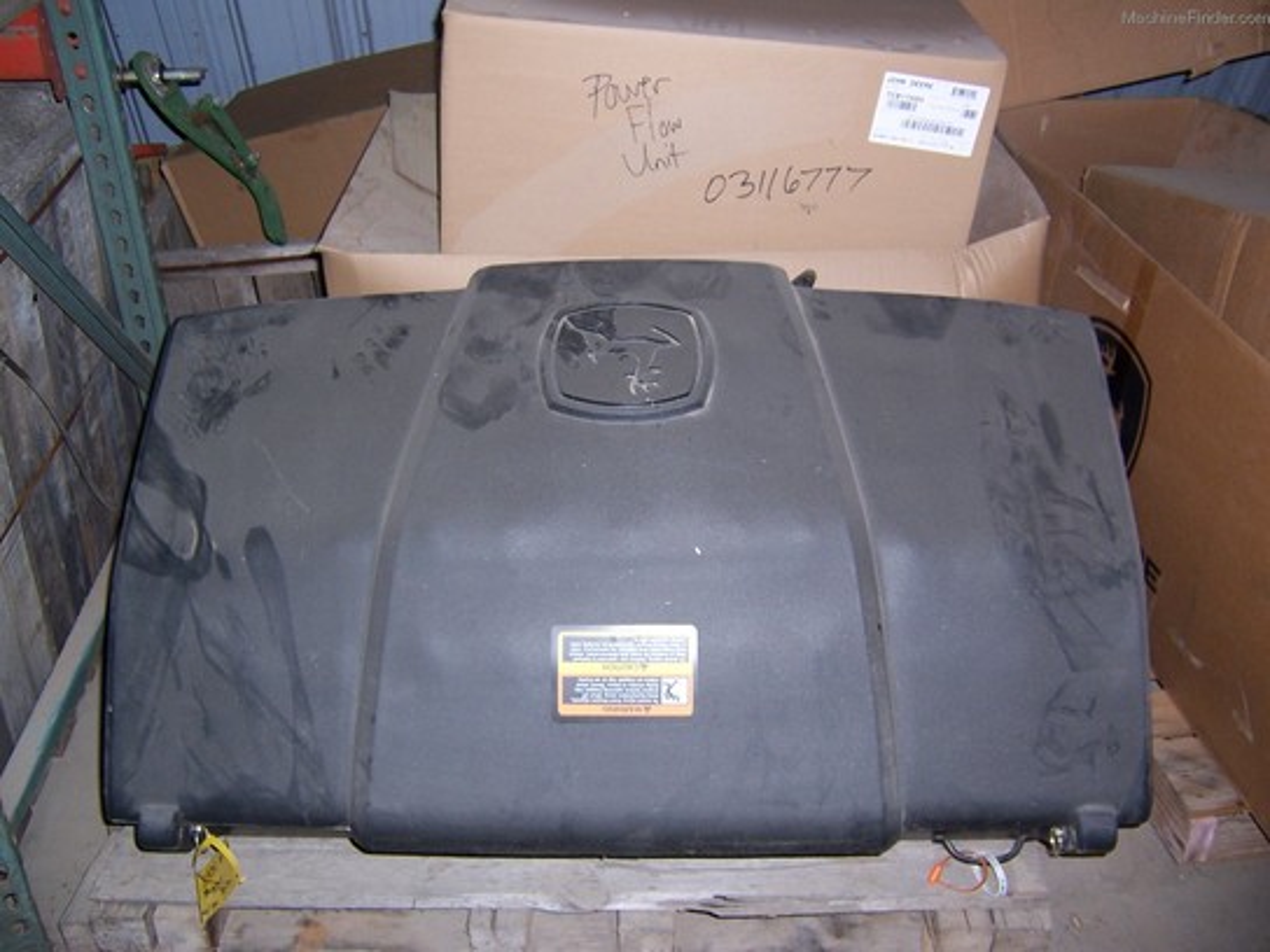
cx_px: 635
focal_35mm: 33
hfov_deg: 55.4
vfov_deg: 42.9
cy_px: 476
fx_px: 1211
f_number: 2.8
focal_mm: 5.5
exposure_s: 1/60
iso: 80
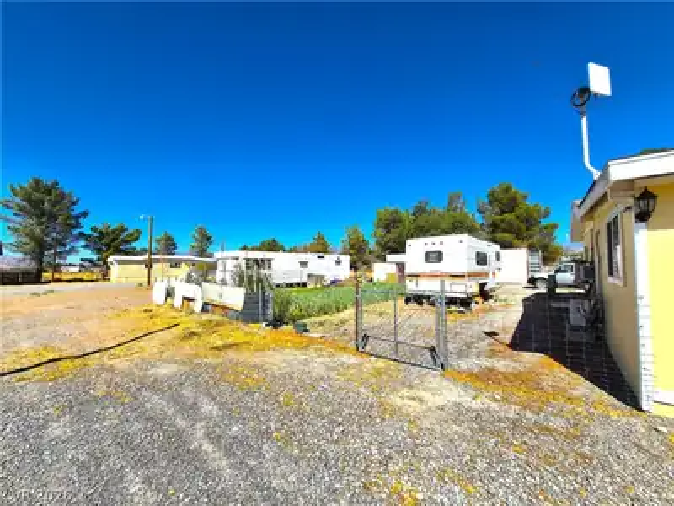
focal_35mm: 13
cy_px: 253
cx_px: 337
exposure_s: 1/2912
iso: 25
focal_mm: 1.7
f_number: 2.2
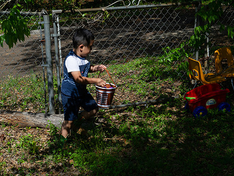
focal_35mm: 66
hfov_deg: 29.3
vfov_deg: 22.3
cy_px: 96
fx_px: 446
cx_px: 99
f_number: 10
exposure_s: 1/400
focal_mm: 50
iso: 200
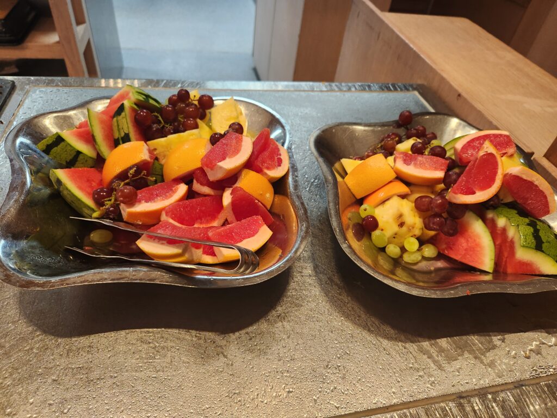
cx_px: 278
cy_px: 209
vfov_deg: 58.9
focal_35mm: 23
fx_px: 370
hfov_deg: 73.9
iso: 250
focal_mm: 5.4
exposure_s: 1/180
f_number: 1.8
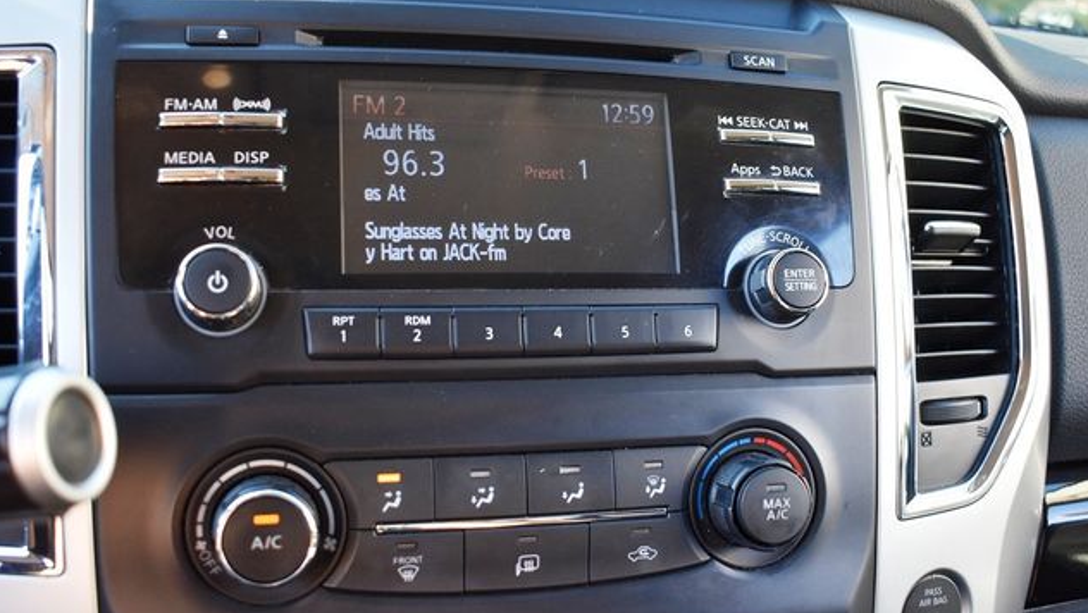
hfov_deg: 56.6
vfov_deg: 33.8
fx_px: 1010
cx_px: 542
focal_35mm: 35
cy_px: 307
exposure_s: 1/200
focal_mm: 22
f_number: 3.8
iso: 800
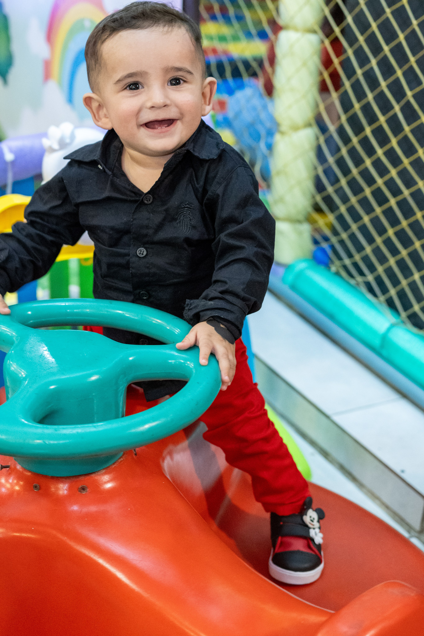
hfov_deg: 18.2
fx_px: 1325
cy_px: 318
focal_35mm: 75
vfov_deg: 27.0
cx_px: 212
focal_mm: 50
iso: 3200
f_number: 3.5
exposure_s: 1/60
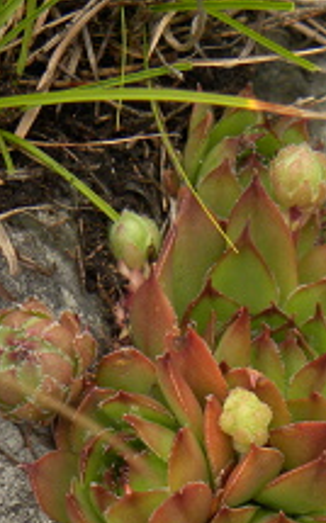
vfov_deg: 18.6
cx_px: 217
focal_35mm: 109
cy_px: 538
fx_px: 1553
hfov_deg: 12.0
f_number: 3.2
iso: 64
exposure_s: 1/250
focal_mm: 8.2
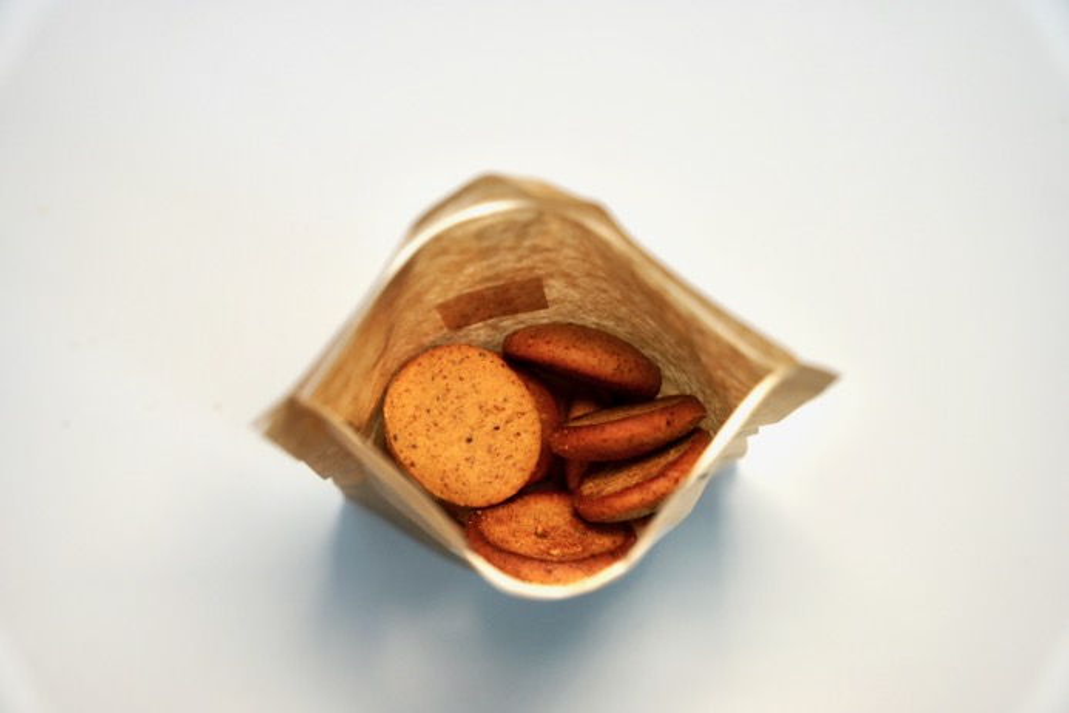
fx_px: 1217
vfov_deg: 32.6
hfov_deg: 47.4
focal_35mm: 41
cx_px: 534
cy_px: 356
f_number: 4
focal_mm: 41
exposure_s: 1/250
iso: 400
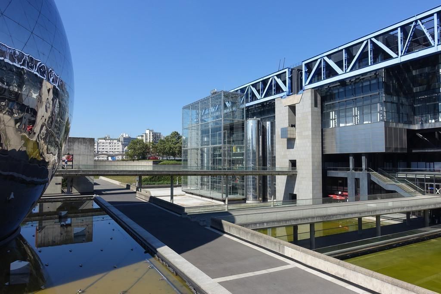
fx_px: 294
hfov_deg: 73.8
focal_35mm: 24
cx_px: 220
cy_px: 147
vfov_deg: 53.1
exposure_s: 1/500
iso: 125
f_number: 5.6
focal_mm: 8.8
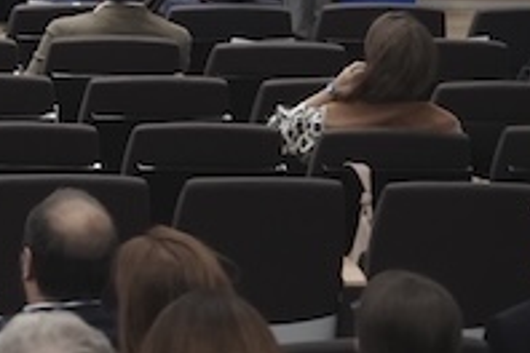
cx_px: -715
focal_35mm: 289
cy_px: -66
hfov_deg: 6.8
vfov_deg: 4.7
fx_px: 4247
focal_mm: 57.1
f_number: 5.6
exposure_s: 1/50
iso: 2000
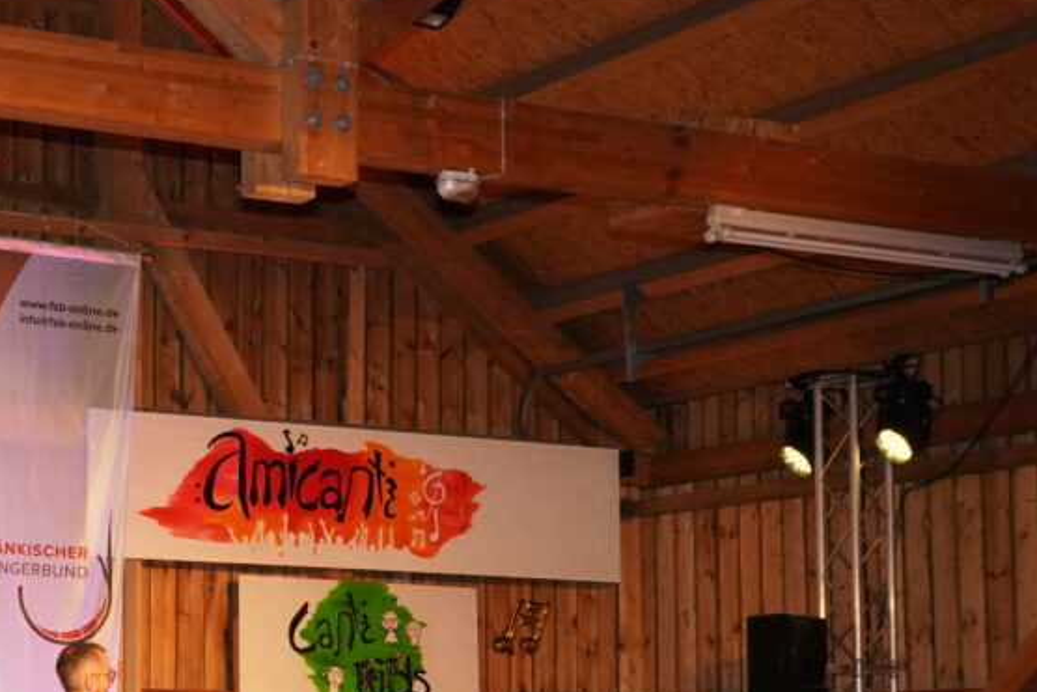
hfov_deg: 23.6
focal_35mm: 82
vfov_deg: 16.5
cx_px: -21
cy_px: 599
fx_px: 2363
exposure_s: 1/160
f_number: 4
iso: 6400
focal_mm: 38
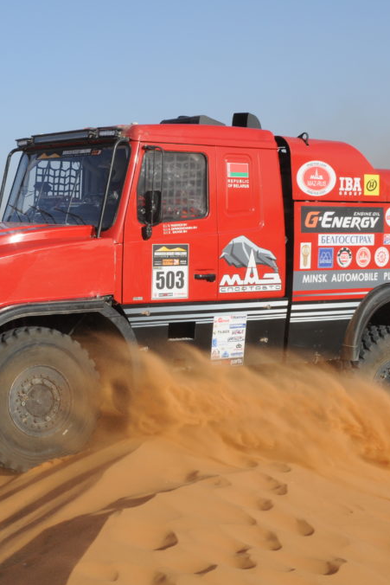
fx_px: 958
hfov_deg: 22.8
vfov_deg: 33.9
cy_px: 292
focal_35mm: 59
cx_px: 97
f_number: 9
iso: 320
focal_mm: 26
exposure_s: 1/320
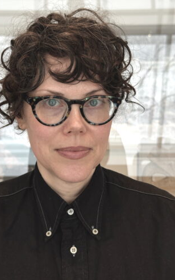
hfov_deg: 23.5
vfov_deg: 36.9
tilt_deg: -6.4
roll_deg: +0.6
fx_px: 420
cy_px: 138
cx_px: 71
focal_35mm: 55
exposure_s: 1/59
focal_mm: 6.76
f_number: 1.78
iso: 80
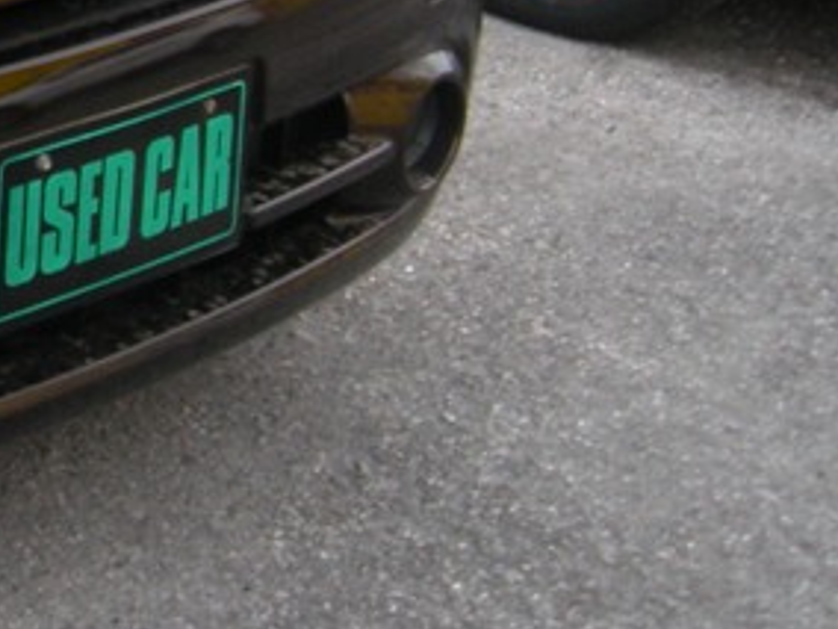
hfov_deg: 14.1
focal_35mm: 126
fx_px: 3050
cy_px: -213
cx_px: -623
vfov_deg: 11.4
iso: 64
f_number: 3.8
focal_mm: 5.9
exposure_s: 1/196
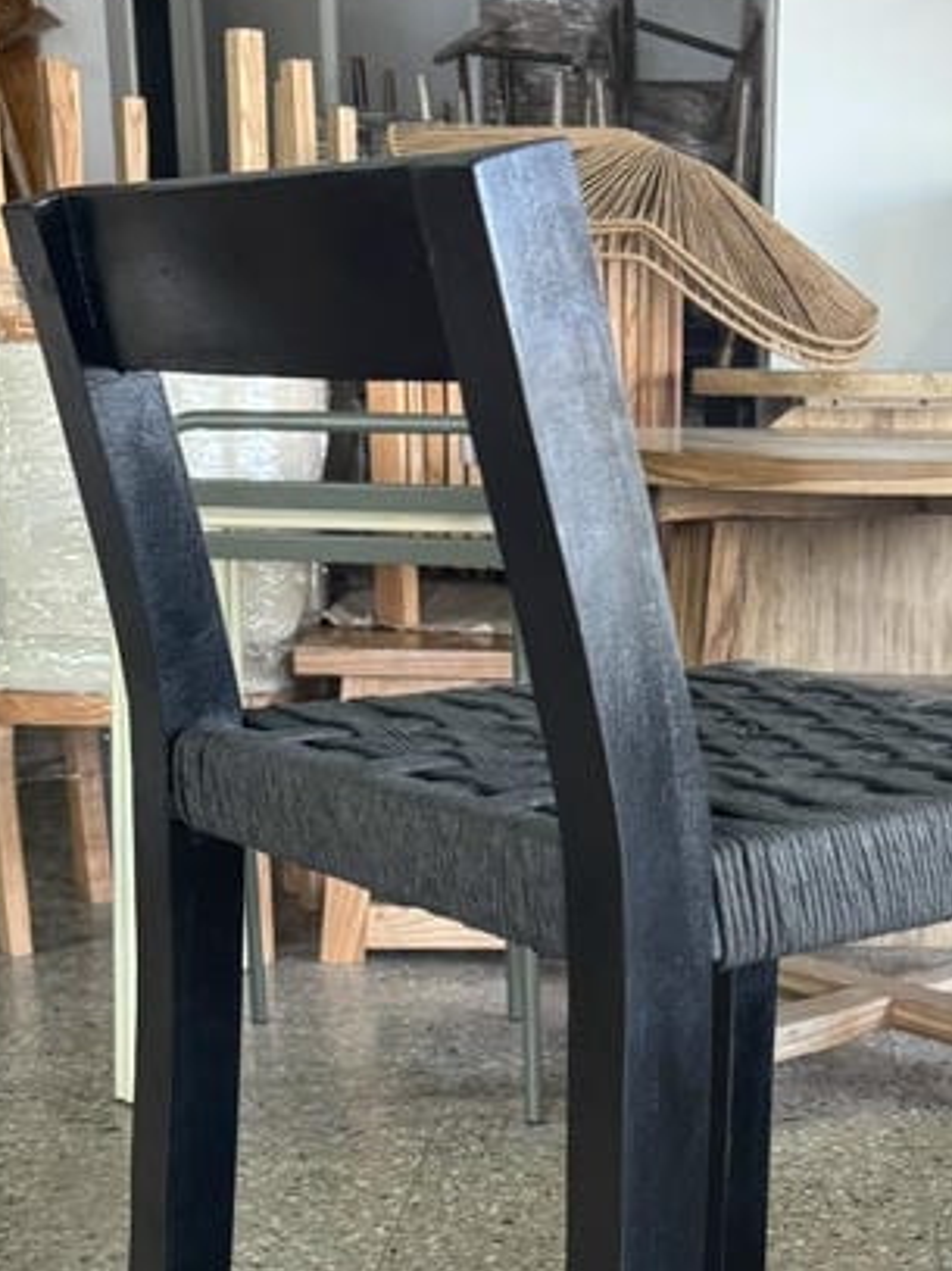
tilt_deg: -19.0
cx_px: 730
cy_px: 1115
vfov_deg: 31.4
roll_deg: -0.8
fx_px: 2165
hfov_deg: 24.5
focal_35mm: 59
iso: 320
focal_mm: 6.76
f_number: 1.78
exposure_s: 1/60
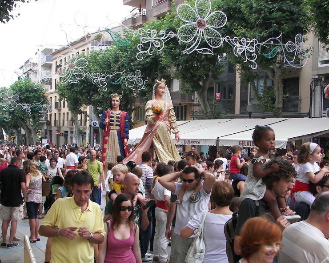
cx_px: 177
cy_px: 132
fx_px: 555
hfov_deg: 33.0
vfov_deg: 26.7
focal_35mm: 57
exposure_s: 1/80
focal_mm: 8.9
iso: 50
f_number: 2.8
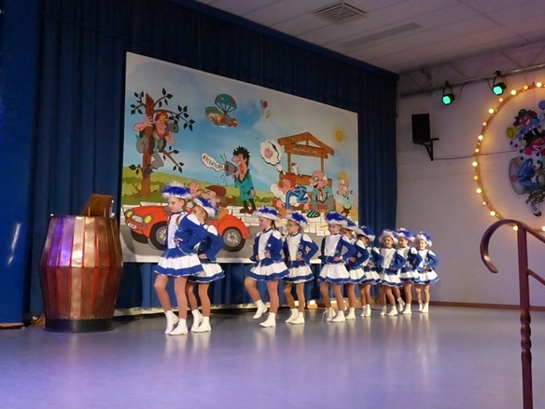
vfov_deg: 35.2
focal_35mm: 41
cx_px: 260
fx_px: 646
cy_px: 195
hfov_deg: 45.7
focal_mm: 7
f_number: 4
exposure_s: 1/200
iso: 1600
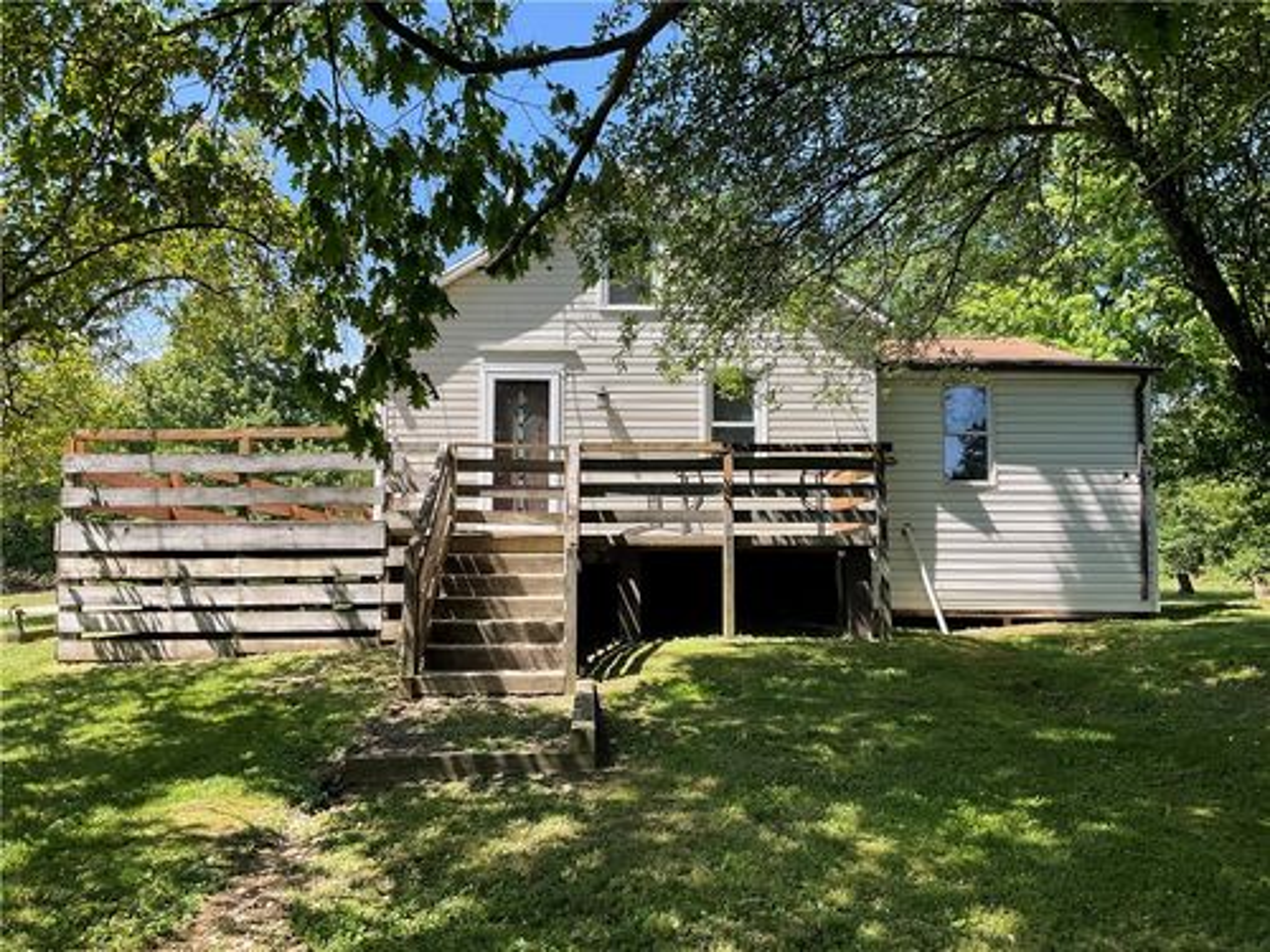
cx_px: 635
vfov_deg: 48.2
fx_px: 1064
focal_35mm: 29
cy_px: 476
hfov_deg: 61.7
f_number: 1.8
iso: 16
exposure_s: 1/551
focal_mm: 3
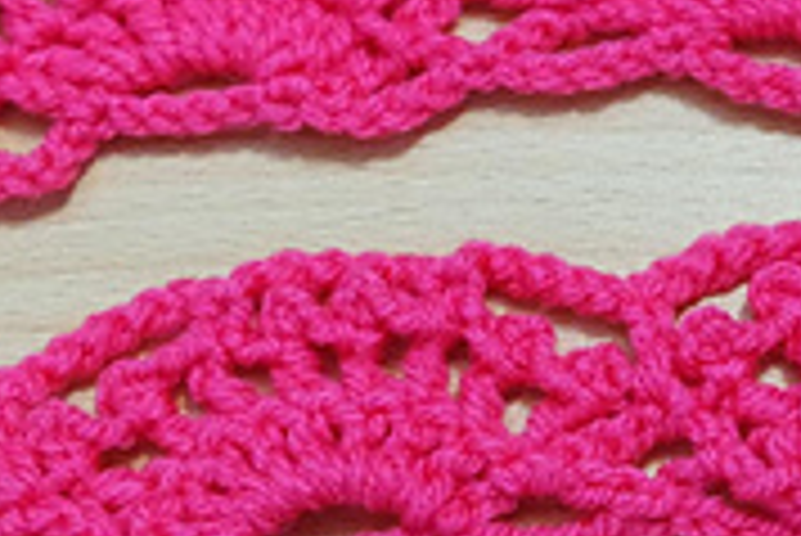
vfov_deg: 11.9
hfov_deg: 17.6
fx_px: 2561
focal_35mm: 115
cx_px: 680
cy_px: 358
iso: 1600
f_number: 4
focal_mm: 21
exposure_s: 1/40
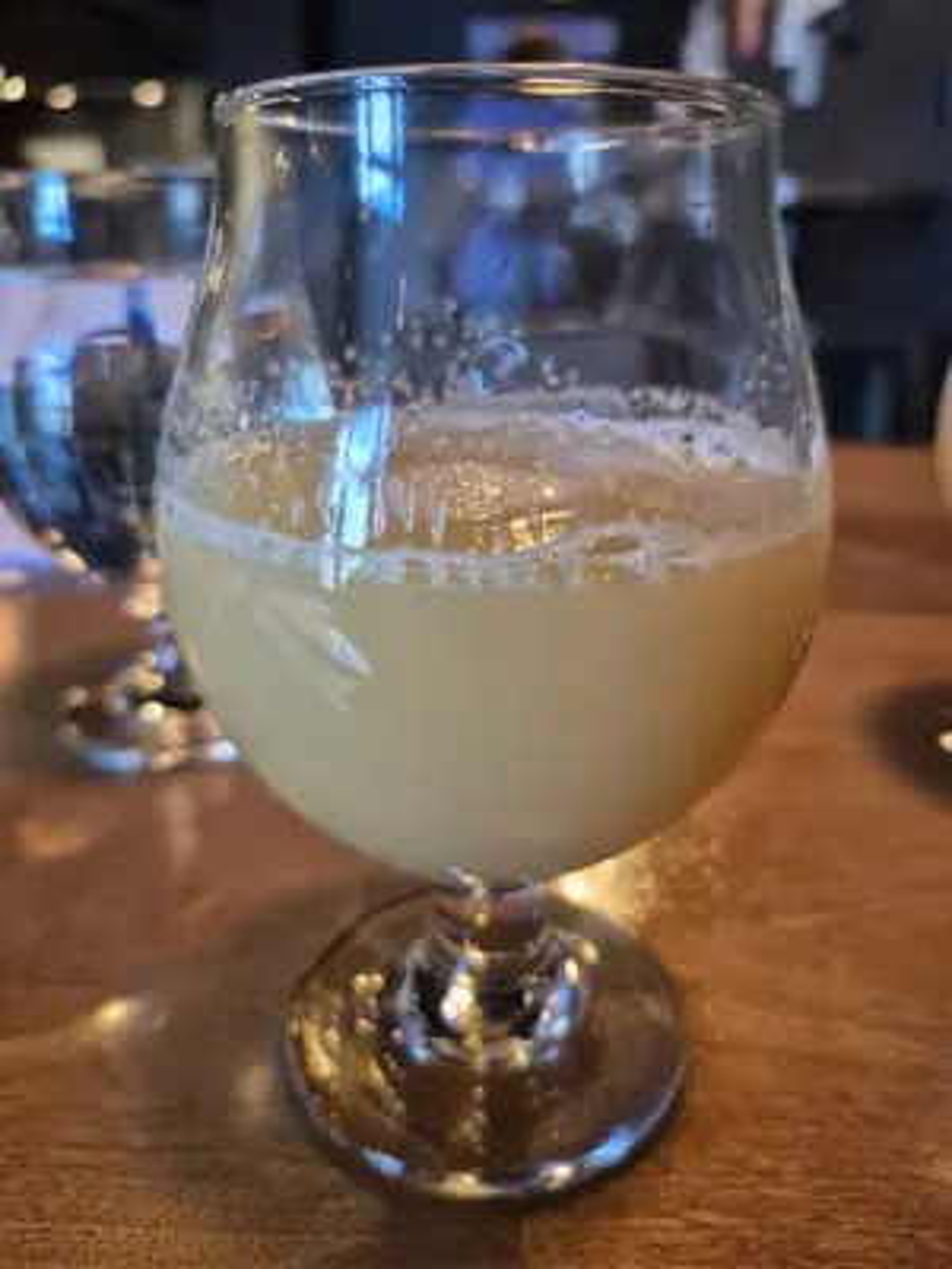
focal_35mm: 23
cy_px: 634
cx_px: 476
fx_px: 843
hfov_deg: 58.9
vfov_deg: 73.9
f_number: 1.8
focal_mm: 5.4
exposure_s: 1/120
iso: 1000
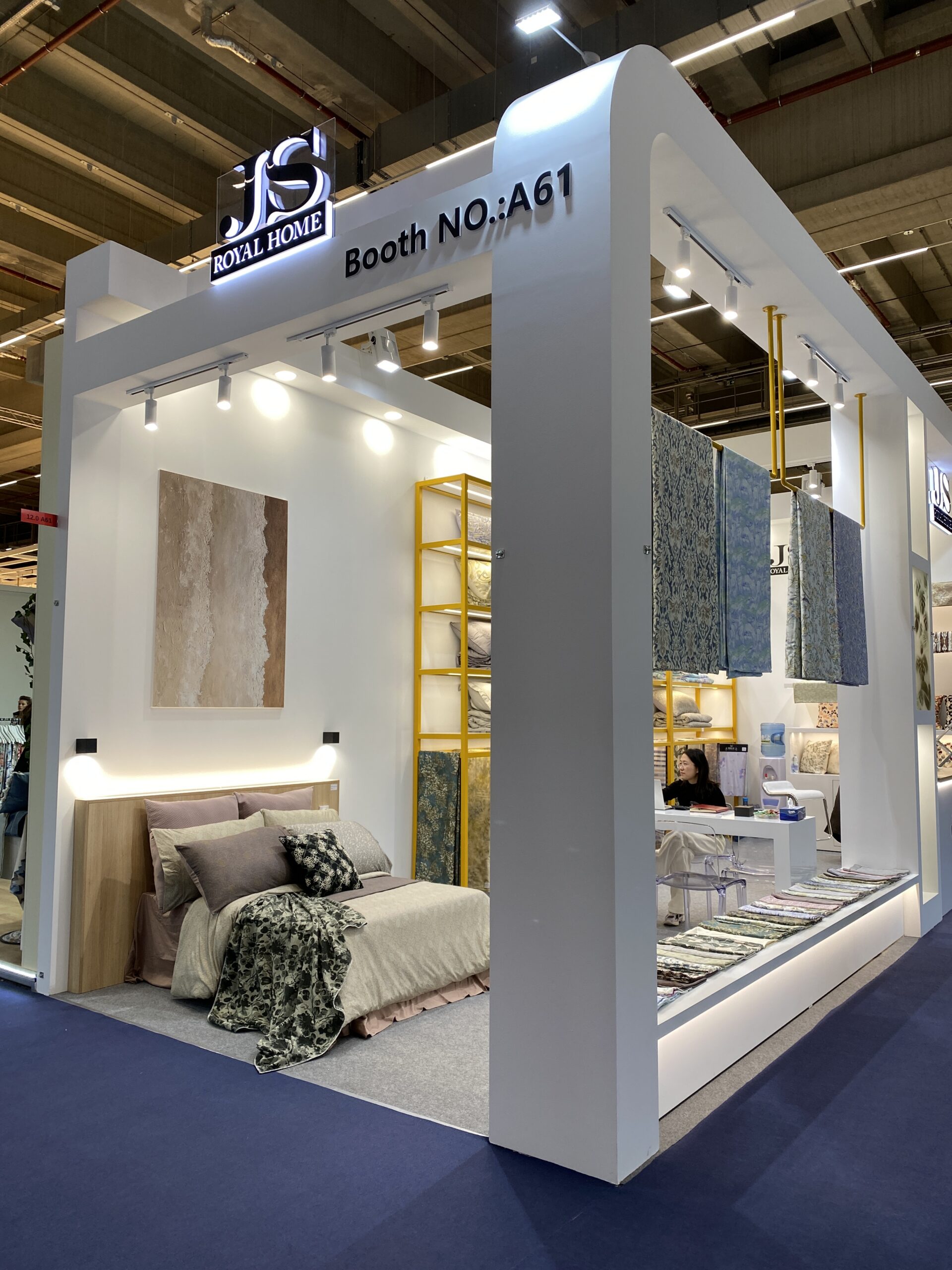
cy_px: 635
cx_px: 476
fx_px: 953
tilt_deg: +4.6
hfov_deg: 53.1
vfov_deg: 67.3
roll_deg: -0.6
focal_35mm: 26
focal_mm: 4.25
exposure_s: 1/100
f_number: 1.8
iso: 50
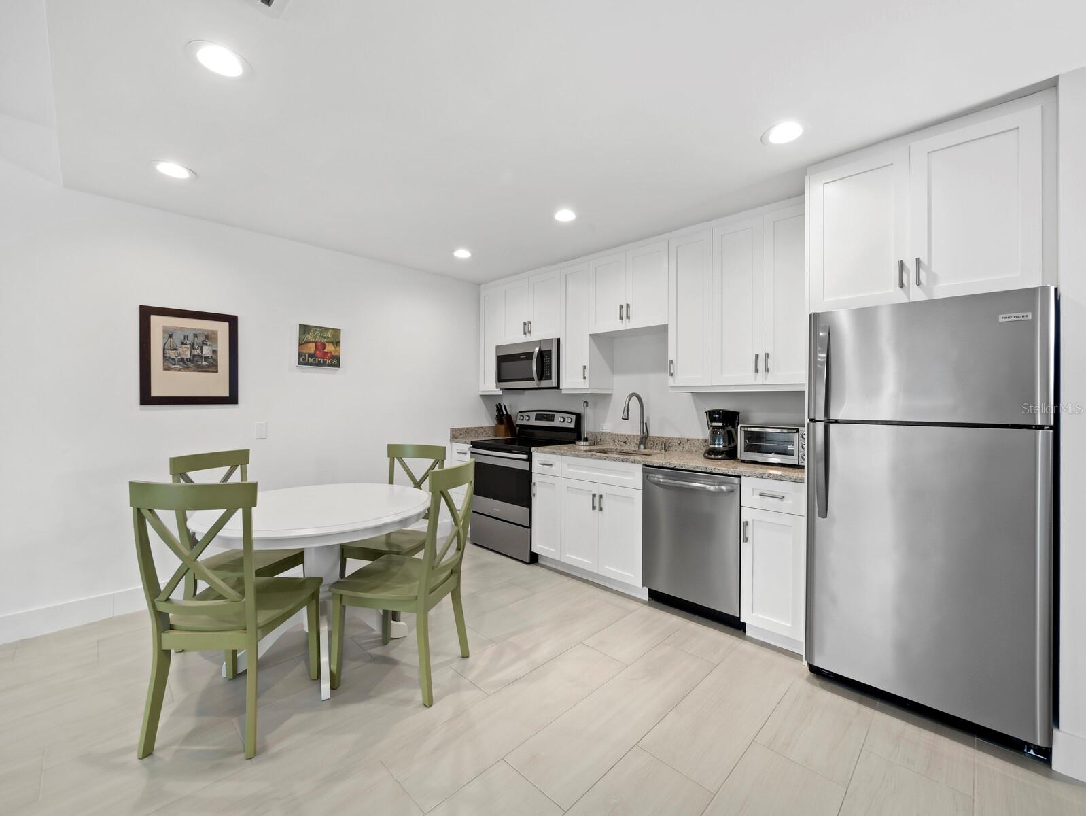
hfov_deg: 102.0
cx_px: 543
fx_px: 439
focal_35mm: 14
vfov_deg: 85.7
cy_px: 408
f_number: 7.1
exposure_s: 1/4
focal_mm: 7
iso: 400
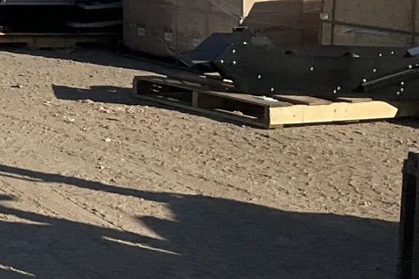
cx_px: -396
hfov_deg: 14.0
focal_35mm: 126
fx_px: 1466
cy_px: -13
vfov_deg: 10.8
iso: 25
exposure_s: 1/2320
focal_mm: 3
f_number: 1.8
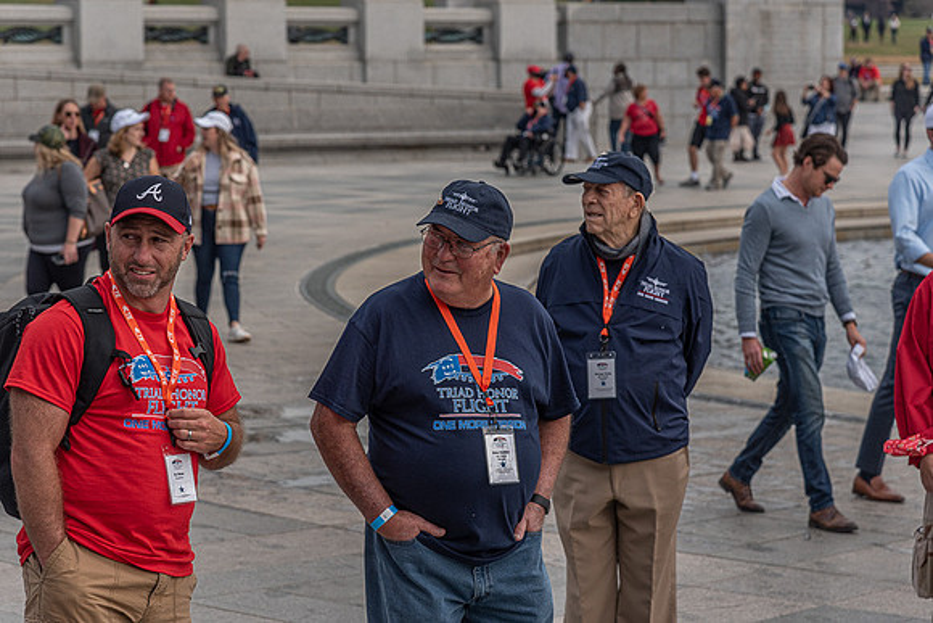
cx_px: 466
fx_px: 2722
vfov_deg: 13.0
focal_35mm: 105
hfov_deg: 19.5
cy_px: 312
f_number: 7.1
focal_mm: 105
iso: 500
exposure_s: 1/800
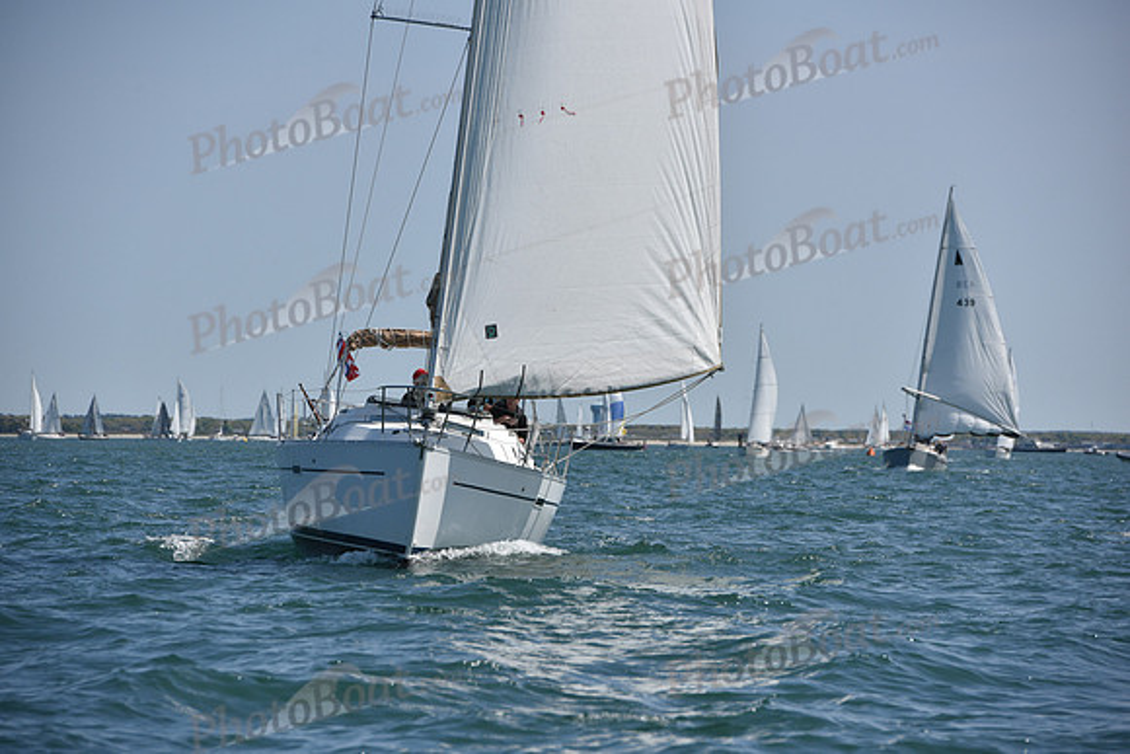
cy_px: 377
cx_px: 565
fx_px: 6279
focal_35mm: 200
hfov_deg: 10.3
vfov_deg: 6.9
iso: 320
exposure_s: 1/800
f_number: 8
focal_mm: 200
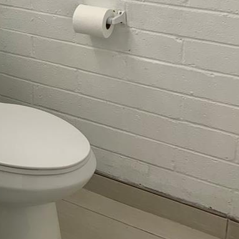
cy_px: 14
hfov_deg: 23.1
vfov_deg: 23.2
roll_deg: +0.7
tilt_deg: -15.3
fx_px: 562
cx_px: 3
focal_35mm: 72
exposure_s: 1/120
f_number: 1.8
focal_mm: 4.25
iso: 32
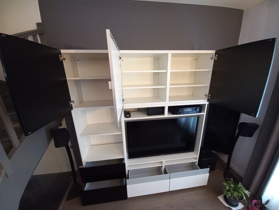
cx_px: 140
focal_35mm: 13
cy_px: 105
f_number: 2.2
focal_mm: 1.42
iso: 250
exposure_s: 1/14.3
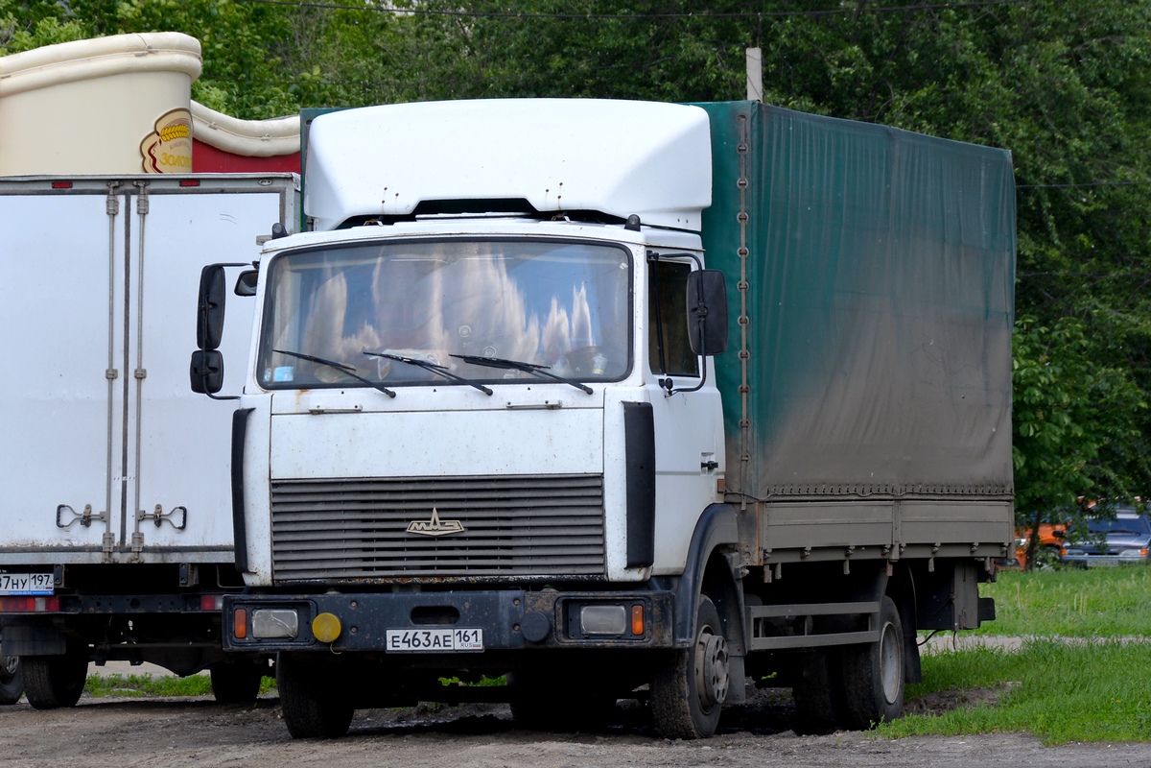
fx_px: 6234
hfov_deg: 10.5
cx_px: 576
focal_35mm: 195
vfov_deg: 7.0
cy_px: 384
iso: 200
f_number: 8
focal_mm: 130
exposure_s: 1/250
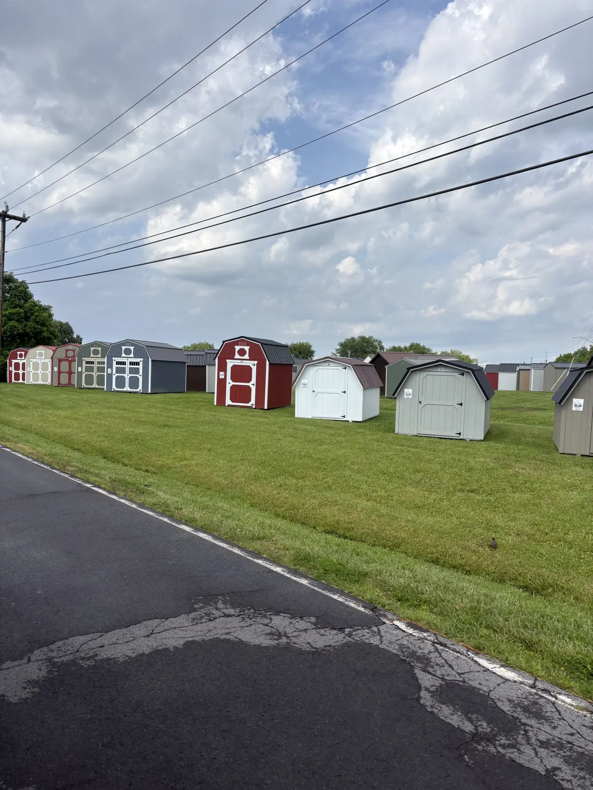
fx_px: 594
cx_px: 296
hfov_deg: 53.1
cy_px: 395
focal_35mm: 26
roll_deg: -0.9
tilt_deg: -4.0
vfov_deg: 67.3
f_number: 1.6
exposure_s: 1/4329
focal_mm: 5.96
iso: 50
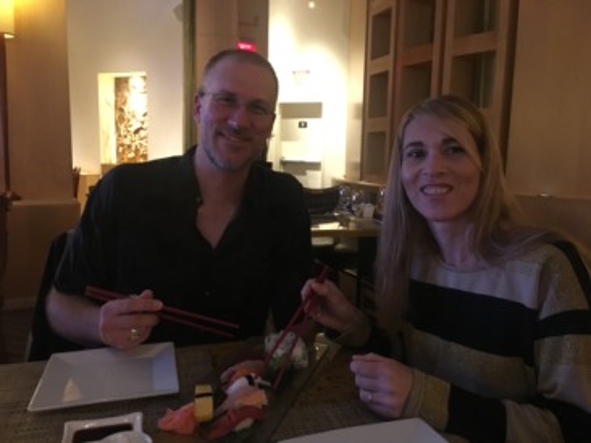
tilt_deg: -6.9
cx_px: 296
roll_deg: -1.0
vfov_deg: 48.2
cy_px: 222
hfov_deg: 61.7
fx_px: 495
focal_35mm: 29
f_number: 2.2
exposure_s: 1/15
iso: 500
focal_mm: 4.15
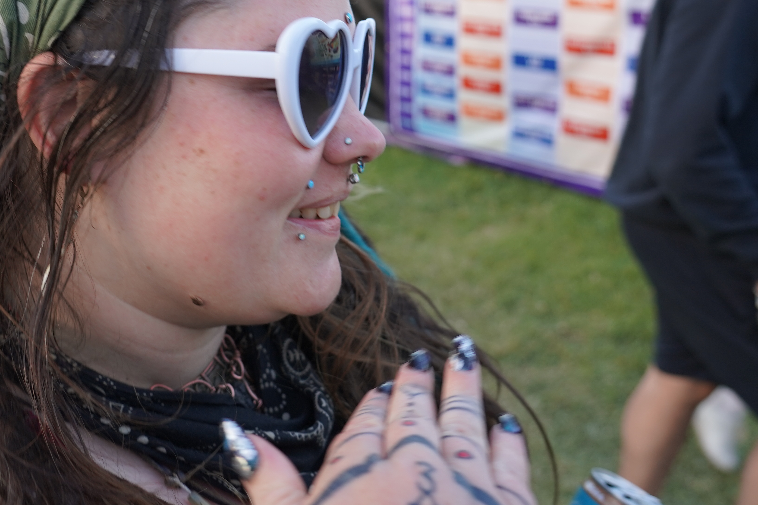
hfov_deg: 44.1
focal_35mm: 44
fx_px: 926
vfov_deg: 29.9
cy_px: 112
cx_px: 283
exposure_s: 1/160
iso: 320
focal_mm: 24
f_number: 4
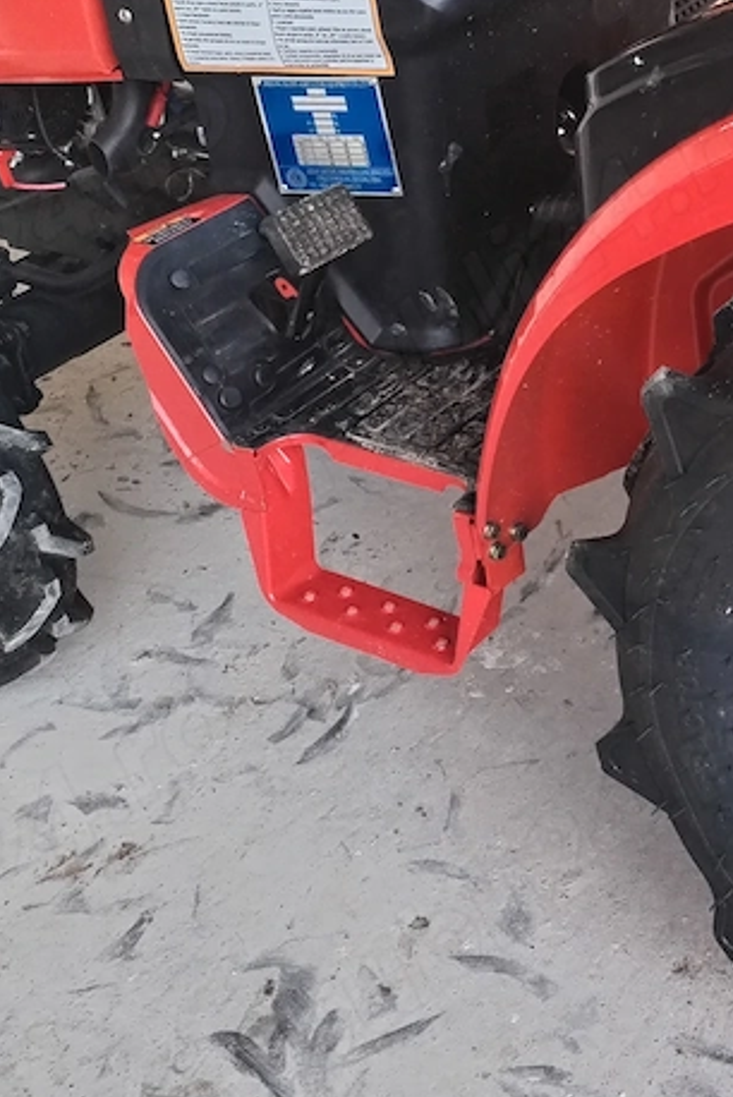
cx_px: 812
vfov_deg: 33.4
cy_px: 316
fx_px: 1799
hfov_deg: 21.8
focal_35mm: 59
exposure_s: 1/153
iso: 100
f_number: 1.8
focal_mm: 4.75
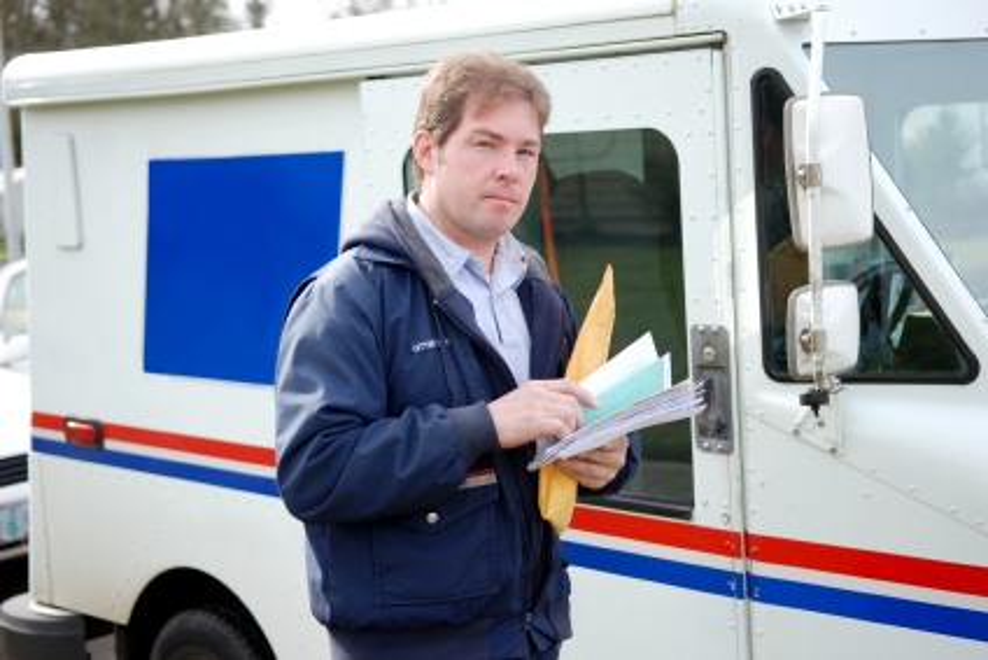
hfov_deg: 33.4
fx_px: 1647
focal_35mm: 60
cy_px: 330
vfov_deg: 22.6
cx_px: 494
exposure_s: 1/500
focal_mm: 40
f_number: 2.8
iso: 125
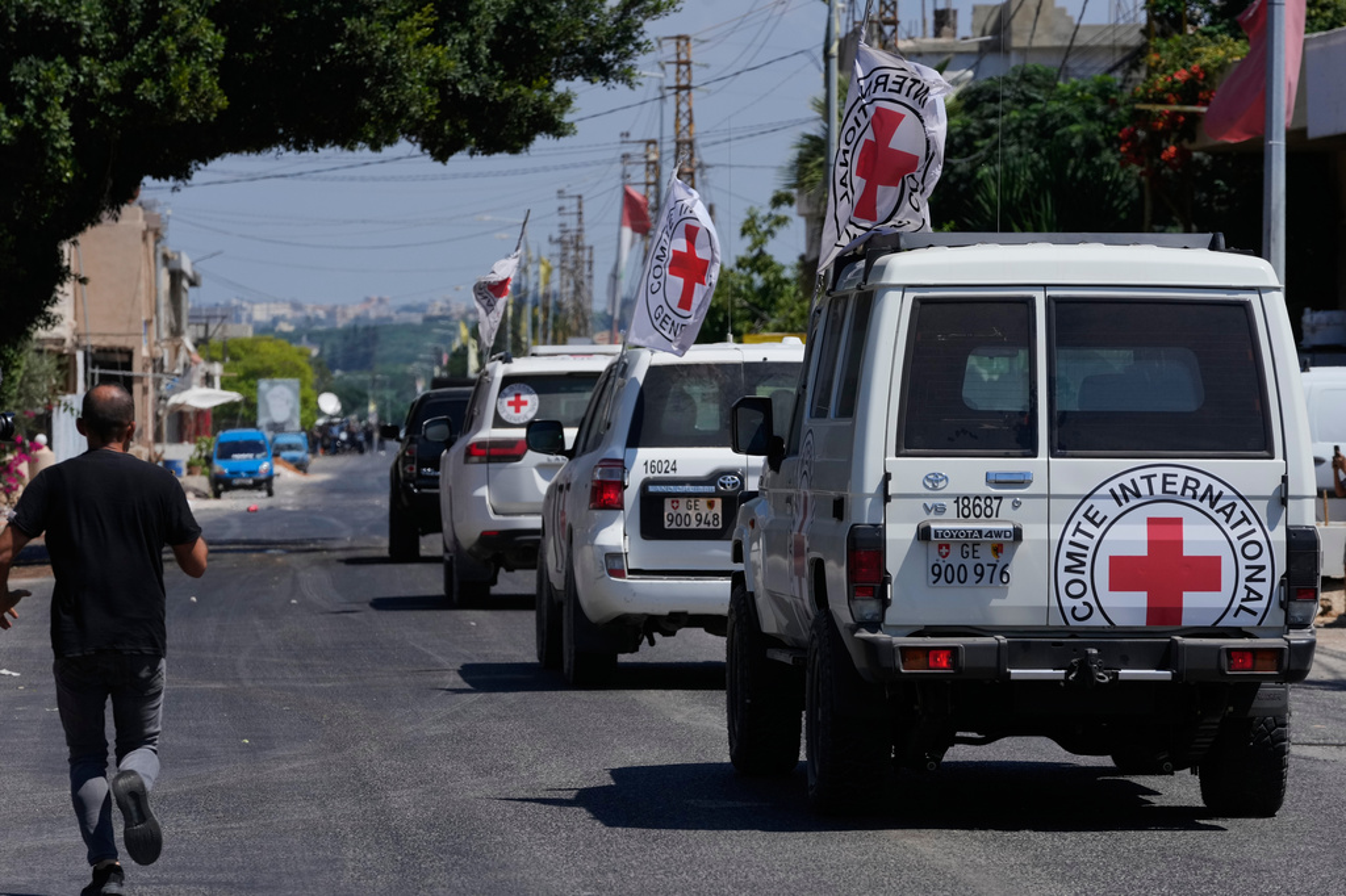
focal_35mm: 200
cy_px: 448
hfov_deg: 10.3
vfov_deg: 6.9
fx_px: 7475
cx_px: 673
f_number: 9
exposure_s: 1/2500
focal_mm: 200
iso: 640
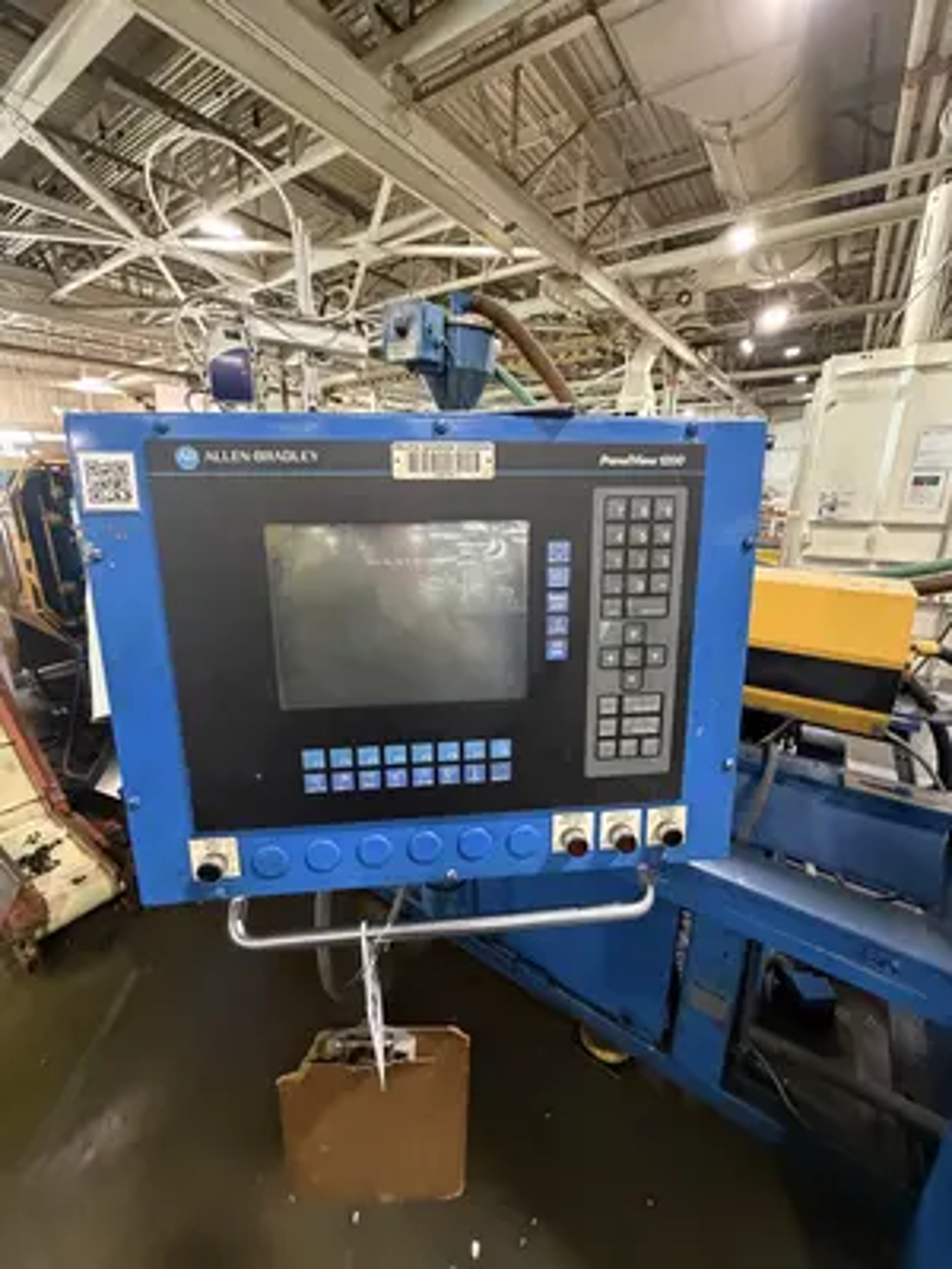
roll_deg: +0.0
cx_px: 476
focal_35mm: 14
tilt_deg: -16.8
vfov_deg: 102.1
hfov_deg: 85.7
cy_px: 634
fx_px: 513
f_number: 2.2
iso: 800
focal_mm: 2.22
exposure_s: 1/60
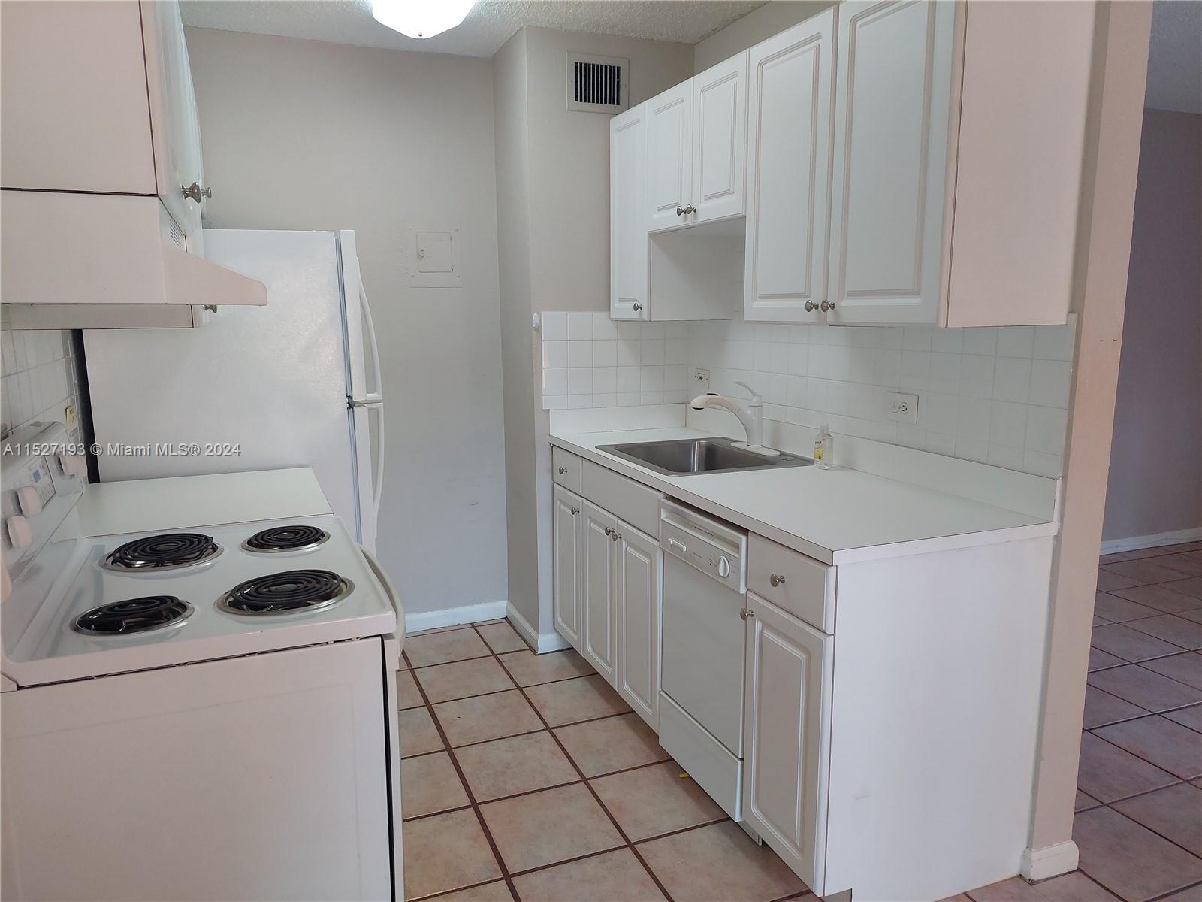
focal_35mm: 24
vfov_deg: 56.8
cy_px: 451
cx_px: 601
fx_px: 833
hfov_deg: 71.6
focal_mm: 5.23
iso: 125
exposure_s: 1/120
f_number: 1.8
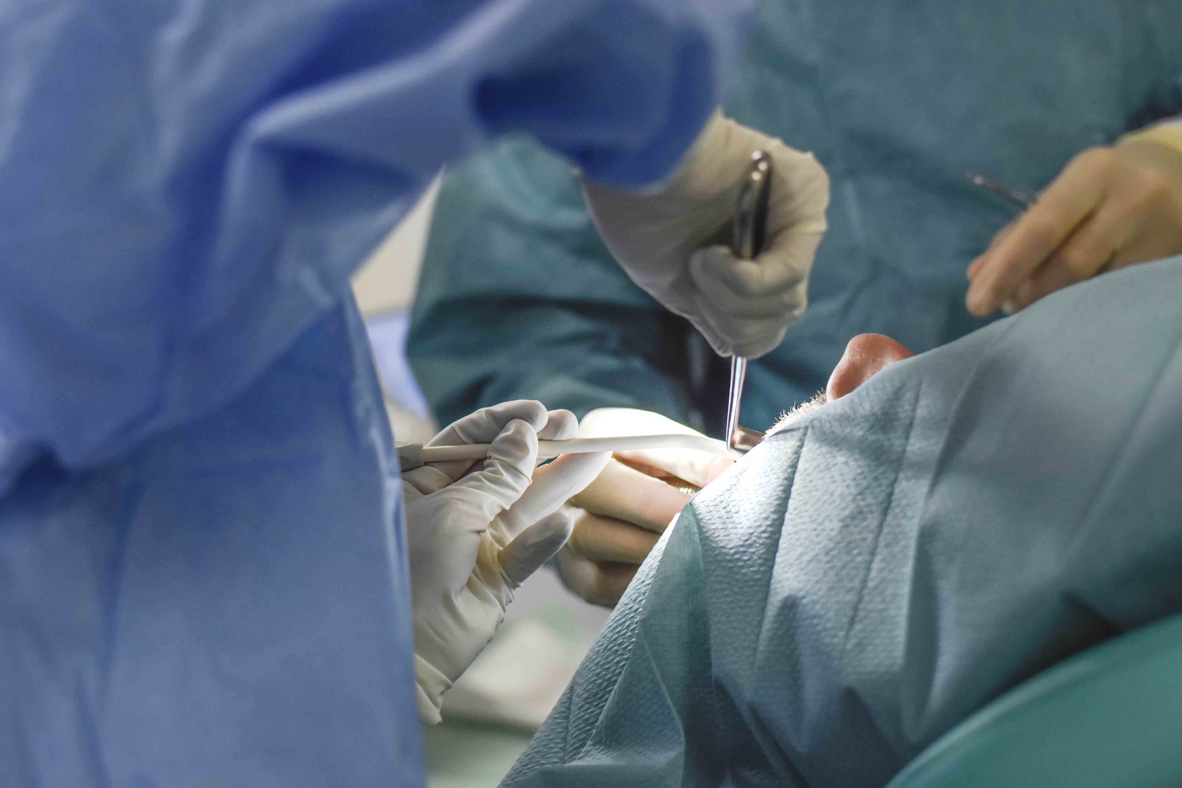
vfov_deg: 18.2
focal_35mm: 75
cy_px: 394
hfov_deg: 27.0
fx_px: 2462
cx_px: 591
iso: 800
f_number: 2.5
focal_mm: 50
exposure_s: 1/1250
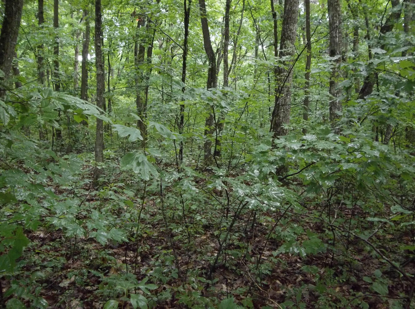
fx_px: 443
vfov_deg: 38.6
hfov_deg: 50.2
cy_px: 154
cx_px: 208
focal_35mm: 37
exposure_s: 1/40
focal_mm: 6.6
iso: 400
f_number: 4
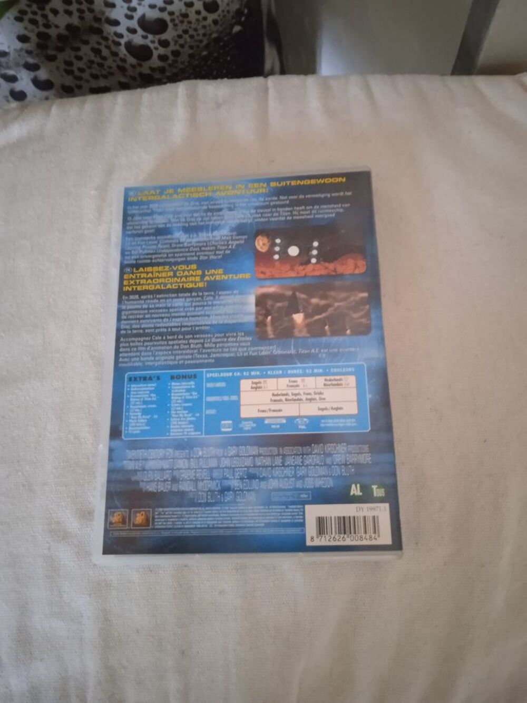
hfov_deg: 49.8
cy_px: 352
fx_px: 568
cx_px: 264
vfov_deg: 63.4
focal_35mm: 28
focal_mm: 3.43
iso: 2837
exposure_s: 1/14.3
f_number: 2.2
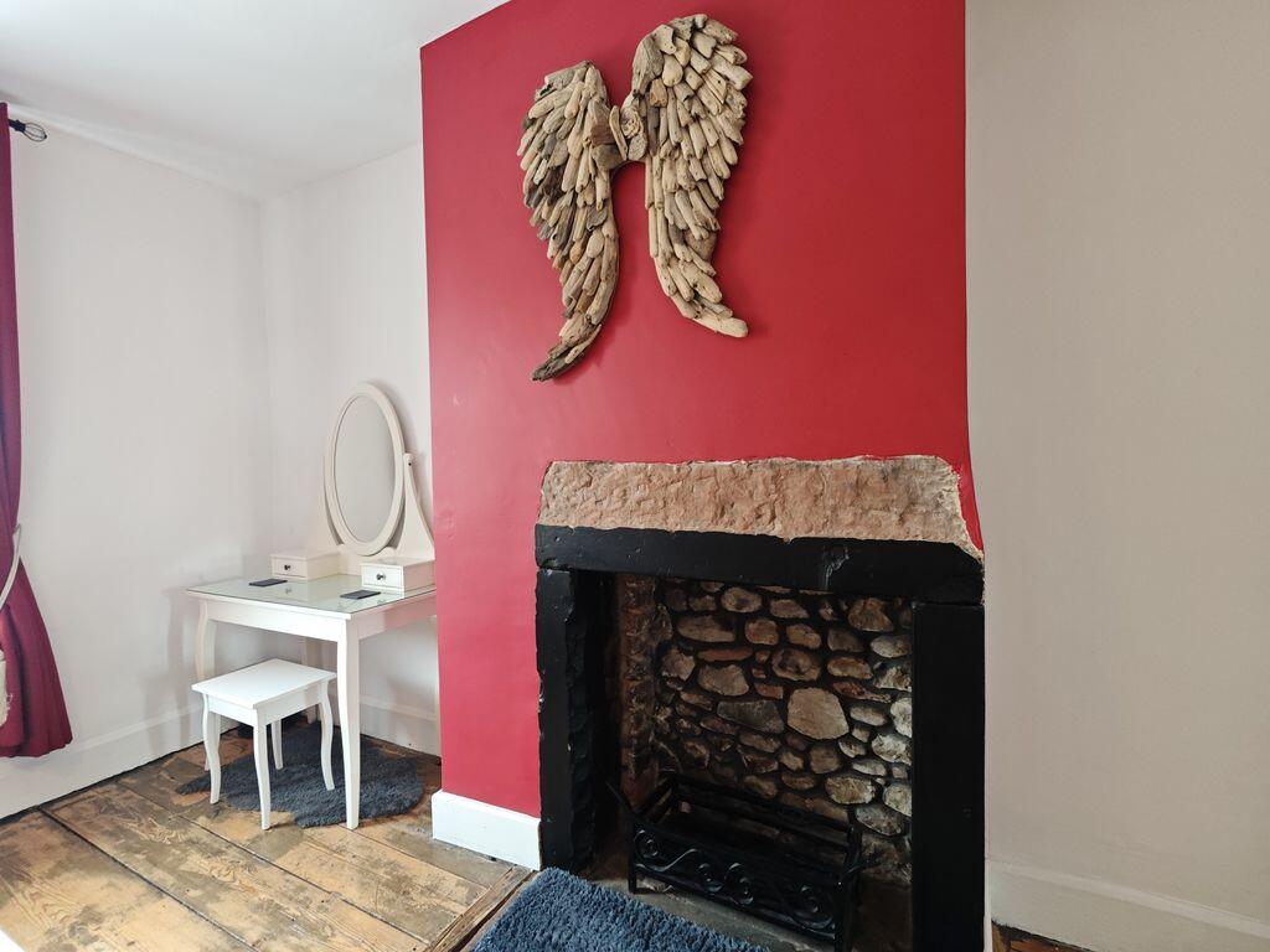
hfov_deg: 102.1
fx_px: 514
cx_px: 635
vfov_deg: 85.7
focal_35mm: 14
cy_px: 476
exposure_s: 1/33.3
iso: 160
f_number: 1.8
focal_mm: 2.03
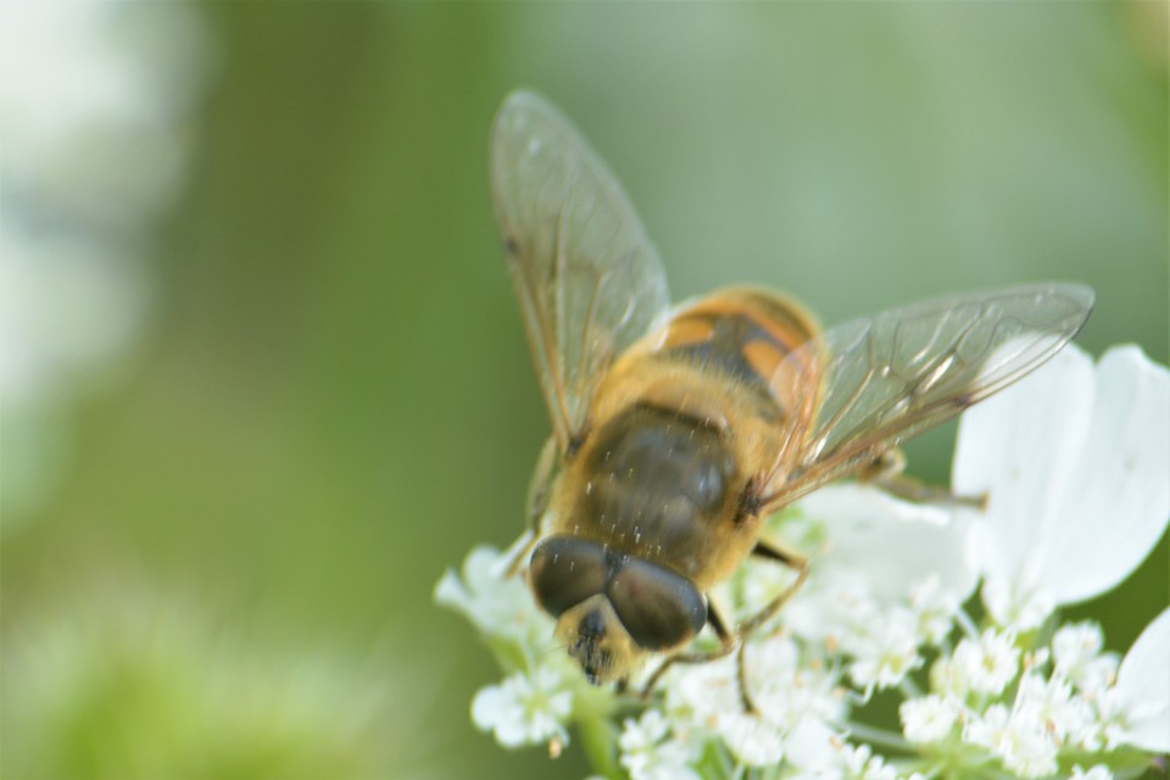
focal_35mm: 420
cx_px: 585
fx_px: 13649
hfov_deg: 4.9
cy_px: 390
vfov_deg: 3.3
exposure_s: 1/125
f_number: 8
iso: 250
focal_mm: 280
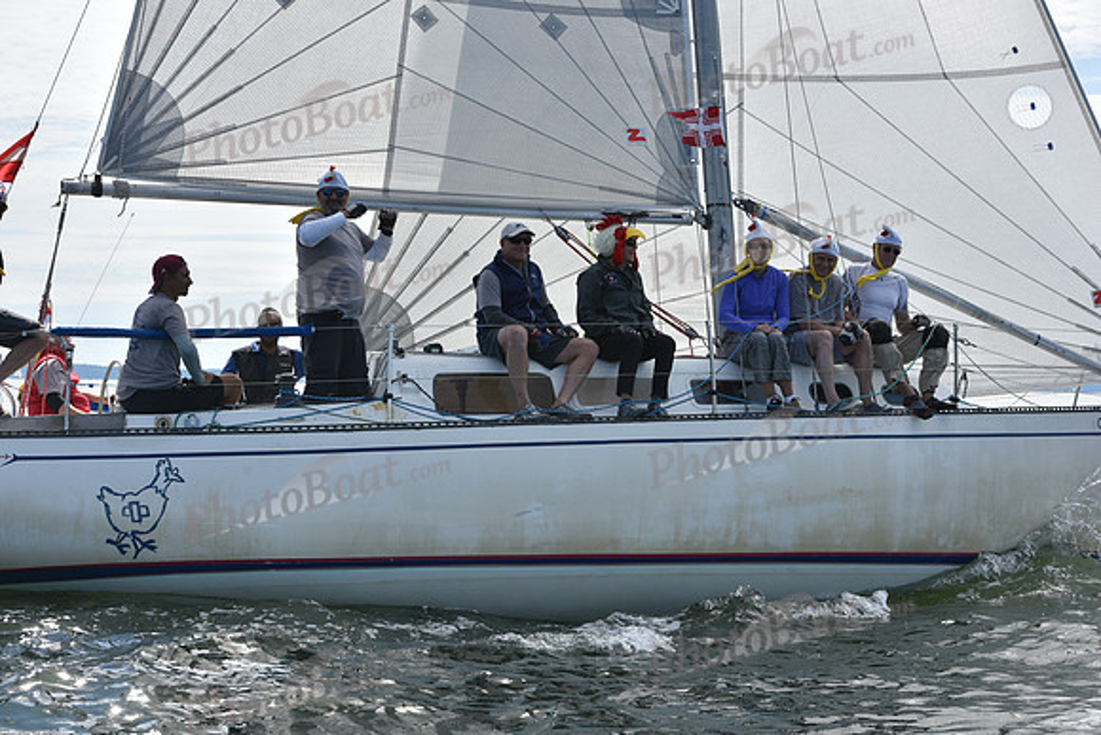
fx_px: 2141
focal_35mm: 70
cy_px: 368
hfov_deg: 28.8
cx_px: 550
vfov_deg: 19.5
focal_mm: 70
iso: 320
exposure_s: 1/1000
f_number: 9
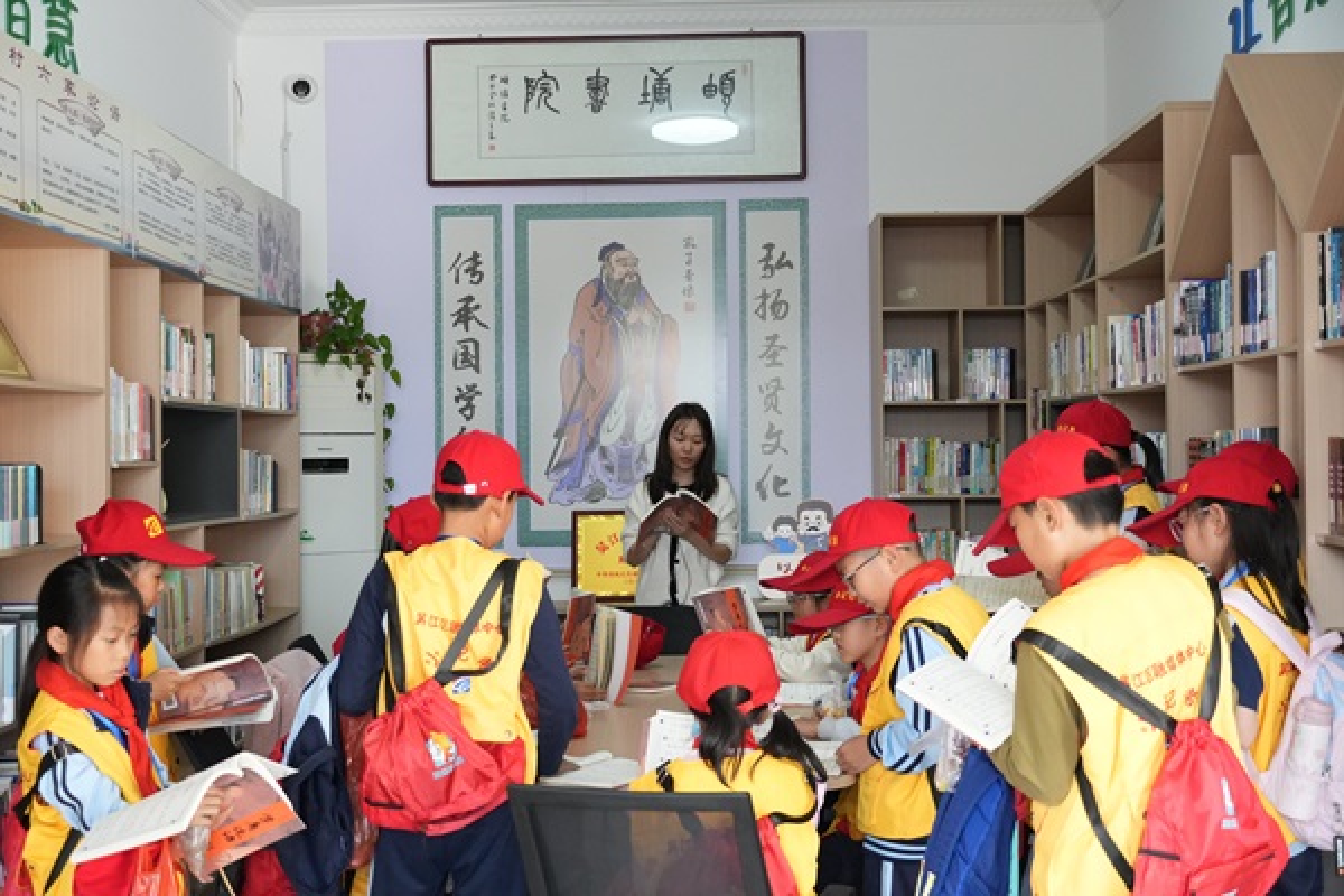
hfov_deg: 40.0
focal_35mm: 50
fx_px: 1848
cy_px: 448
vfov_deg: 27.3
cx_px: 672
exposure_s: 1/160
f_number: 4.5
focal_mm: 33
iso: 2500
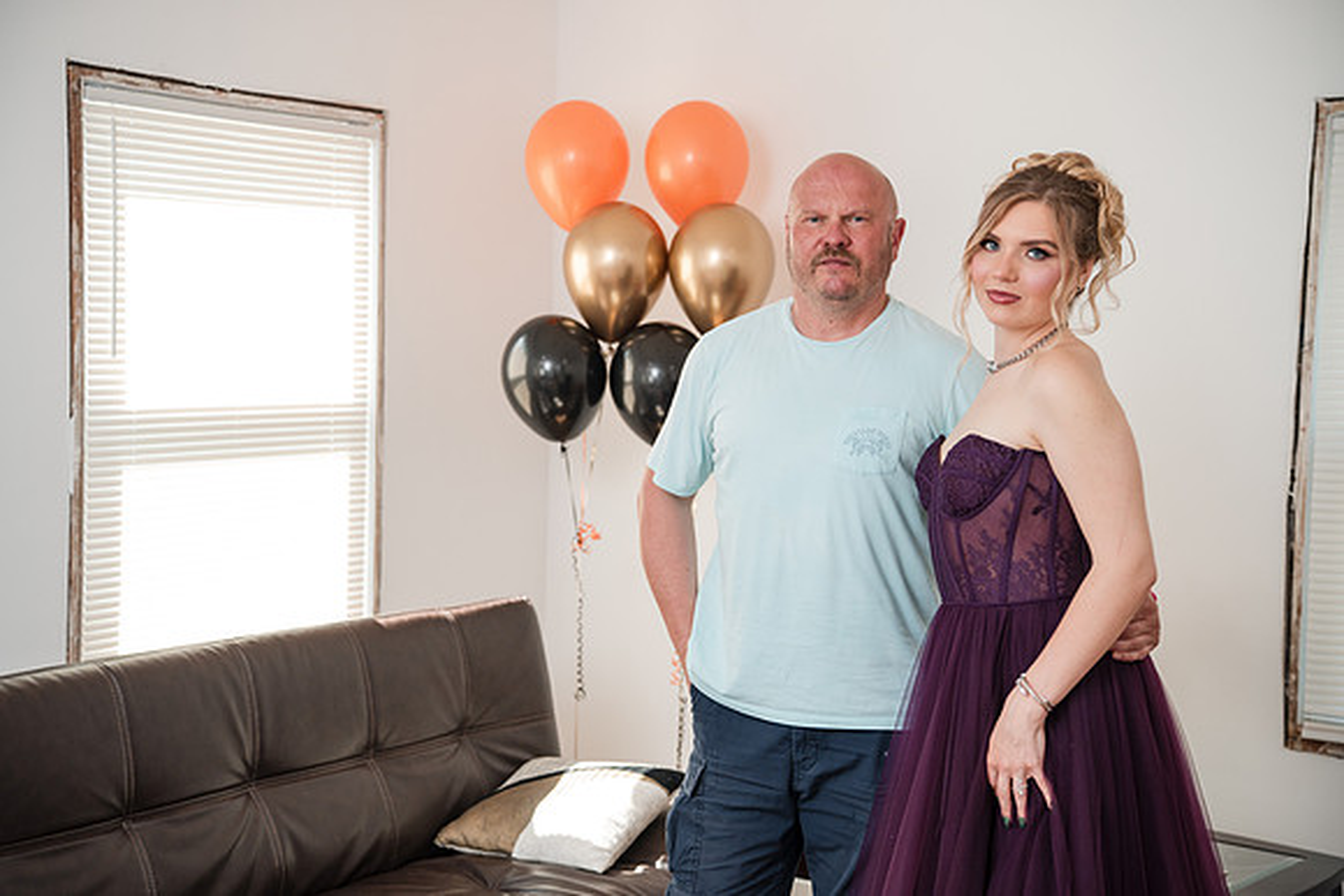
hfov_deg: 35.0
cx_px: 672
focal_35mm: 57
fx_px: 2128
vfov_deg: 23.8
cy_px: 448
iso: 640
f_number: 3.2
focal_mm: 57
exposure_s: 1/250
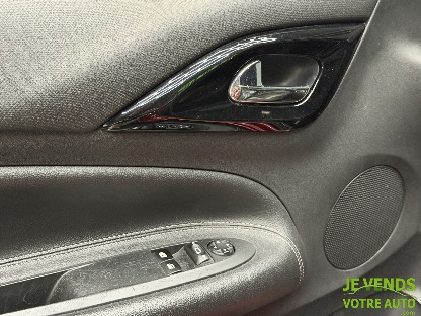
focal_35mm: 48
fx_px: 584
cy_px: 158
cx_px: 210
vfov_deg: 30.3
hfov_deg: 39.7
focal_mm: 6.76
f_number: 1.78
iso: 400
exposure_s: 1/25
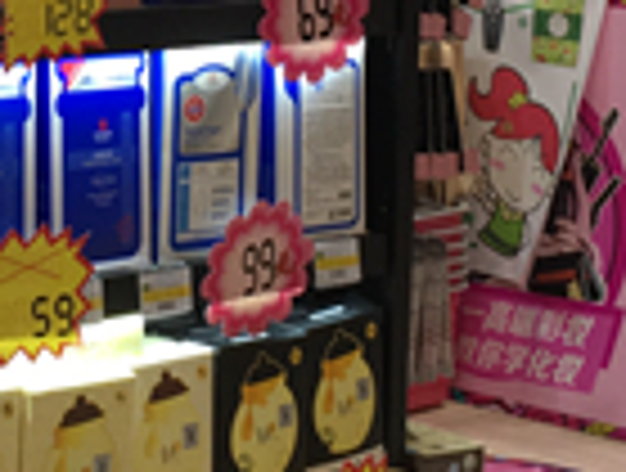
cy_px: -178
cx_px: 108
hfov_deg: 13.9
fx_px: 2556
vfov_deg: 10.3
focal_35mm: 141
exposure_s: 1/100
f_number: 2.2
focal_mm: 4.15
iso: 40
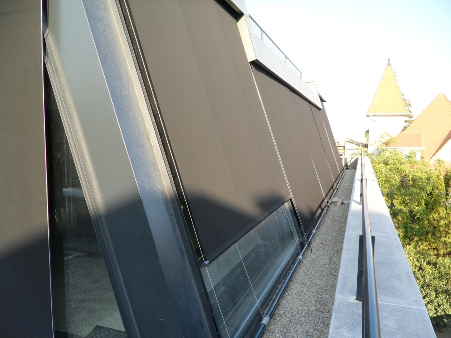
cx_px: 226
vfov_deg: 51.4
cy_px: 169
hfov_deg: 65.3
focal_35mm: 27
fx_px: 352
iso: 80
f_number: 3.5
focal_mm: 4.9
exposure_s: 1/180
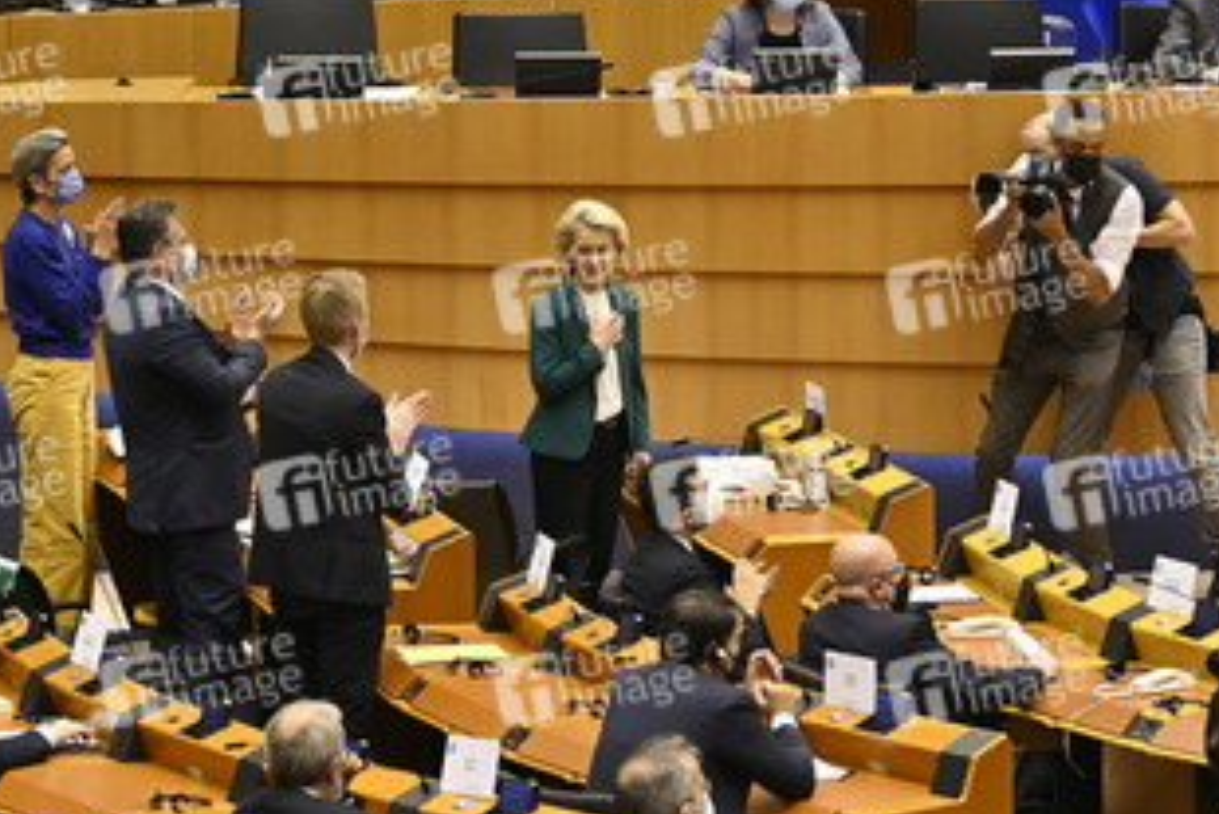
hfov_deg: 17.6
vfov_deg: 11.8
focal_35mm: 116
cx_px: 645
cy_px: 385
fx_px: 3930
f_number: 2.8
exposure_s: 1/400
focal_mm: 80
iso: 800
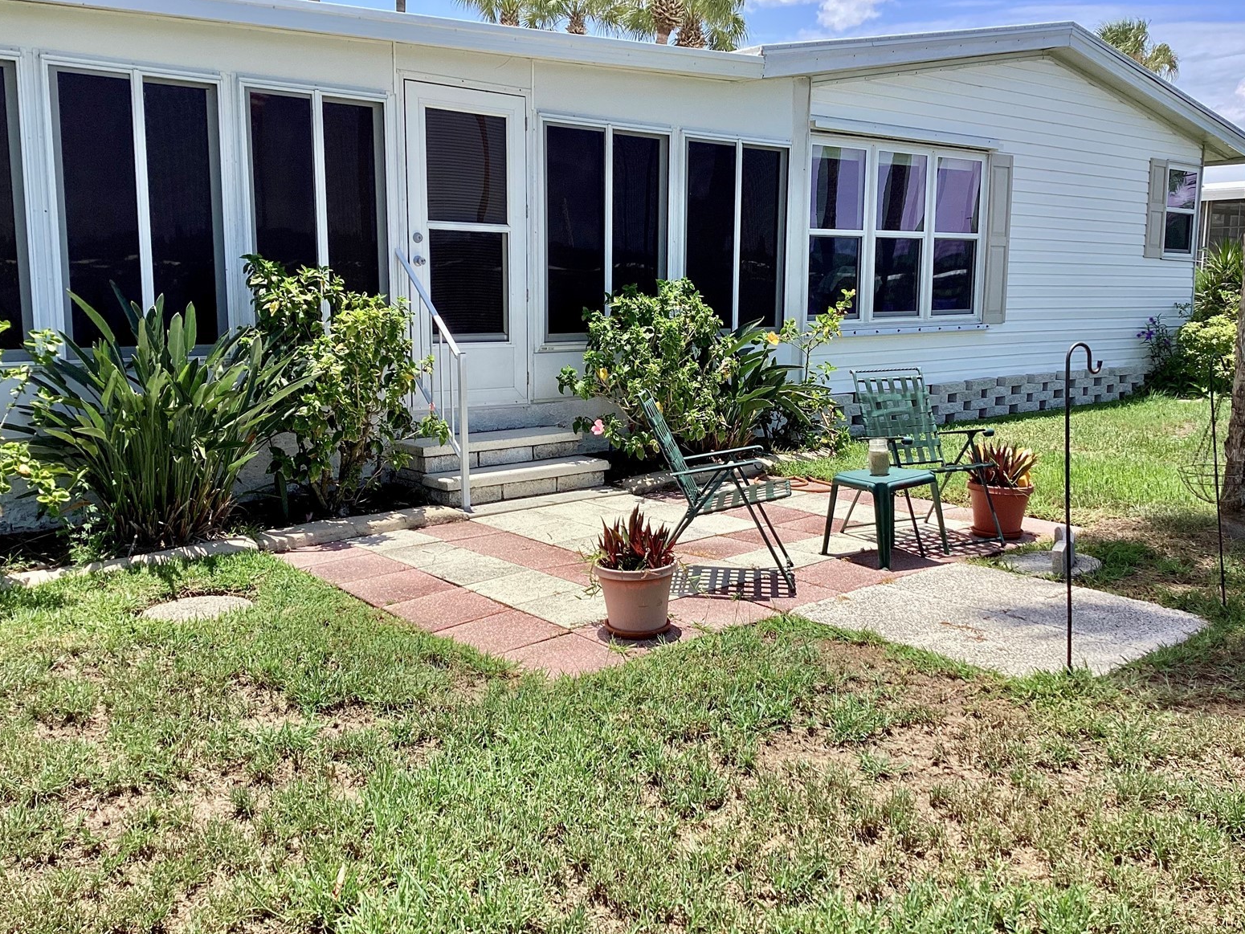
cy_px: 455
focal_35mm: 32
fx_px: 1151
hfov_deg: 56.8
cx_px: 612
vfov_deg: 44.2
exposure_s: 1/1072
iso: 25
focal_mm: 3.3
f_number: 2.4
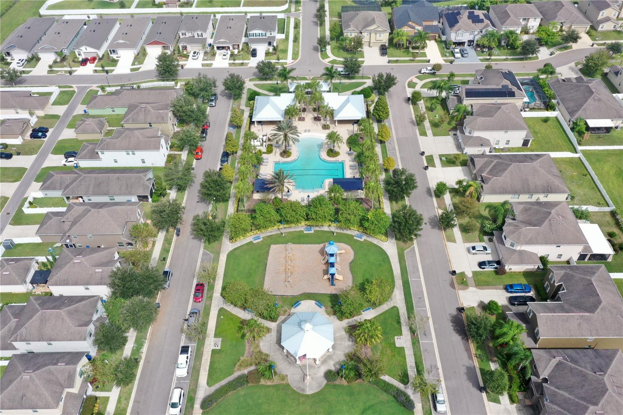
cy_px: 208
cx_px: 312
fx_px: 484
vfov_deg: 46.4
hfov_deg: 65.5
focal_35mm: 28
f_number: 9
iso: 100
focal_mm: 10.26
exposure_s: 1/200
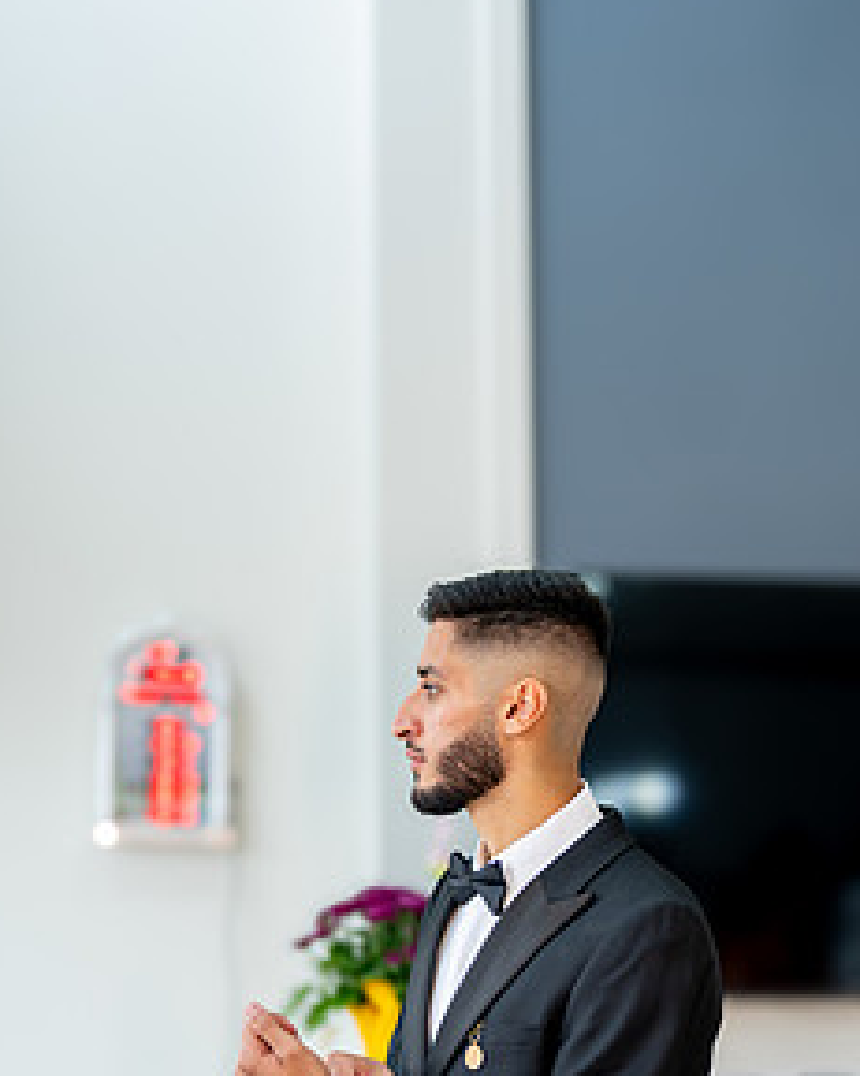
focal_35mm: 73
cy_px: 756
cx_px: 473
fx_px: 2324
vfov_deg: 25.9
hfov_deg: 21.0
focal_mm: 50
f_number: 1.4
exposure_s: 1/250
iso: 320
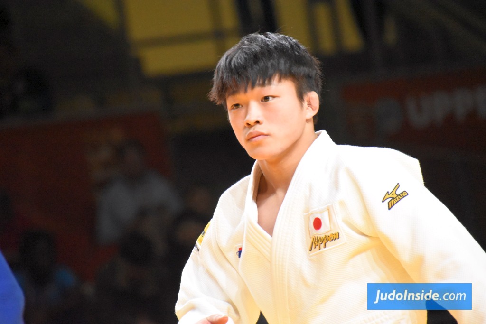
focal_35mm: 450
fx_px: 6075
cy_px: 162
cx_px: 243
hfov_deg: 4.6
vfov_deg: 3.1
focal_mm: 300
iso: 6400
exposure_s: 1/500
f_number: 7.1
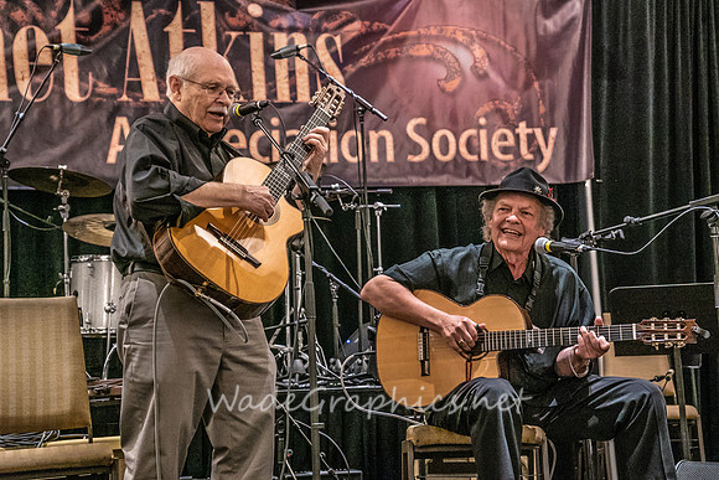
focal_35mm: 81
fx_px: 1616
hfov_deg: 25.1
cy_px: 257
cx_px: 397
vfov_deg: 16.9
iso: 8000
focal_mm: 70
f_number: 5.6
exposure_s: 1/160
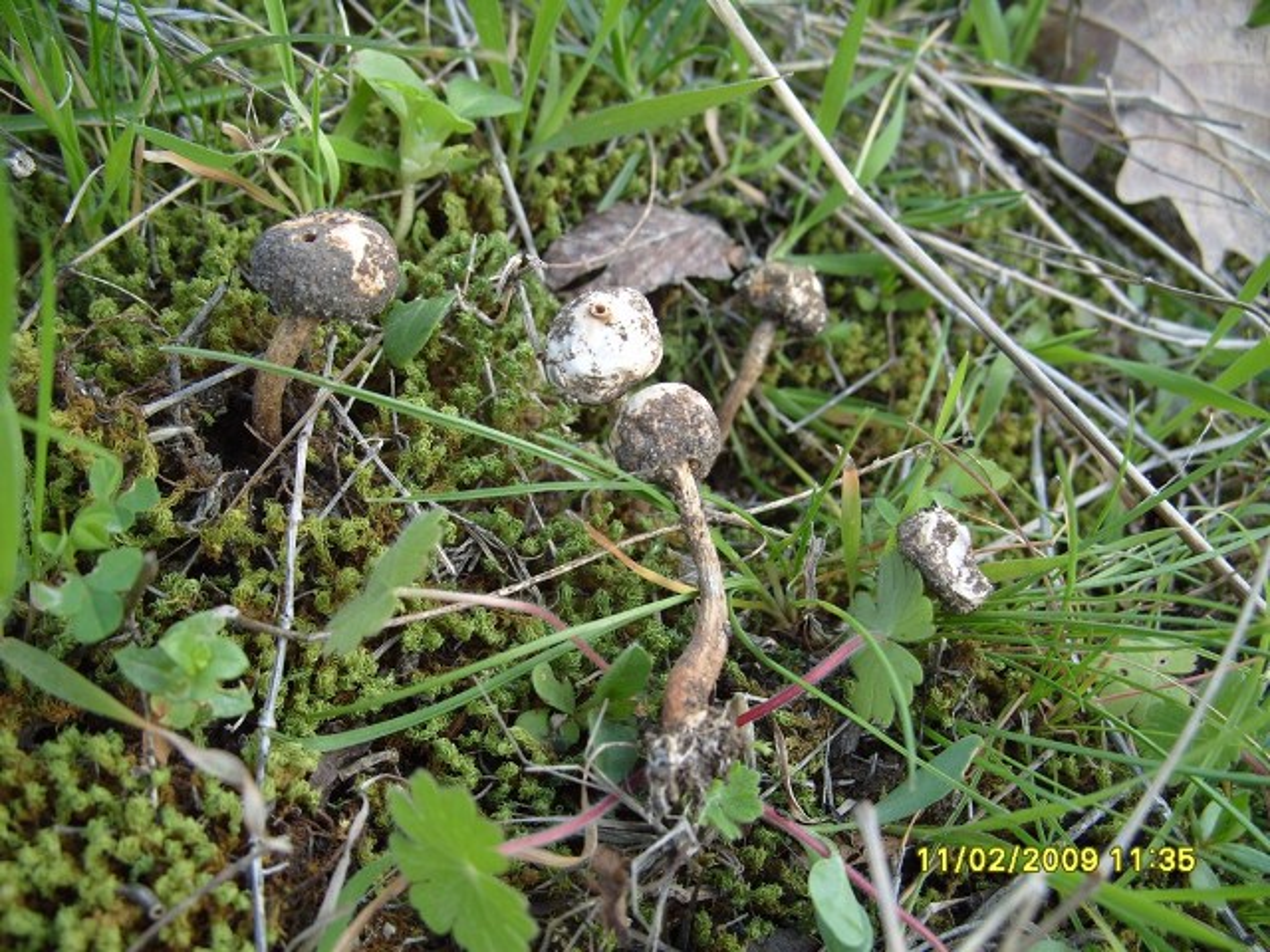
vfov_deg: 40.7
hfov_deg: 52.6
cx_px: 635
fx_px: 1284
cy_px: 476
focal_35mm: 35
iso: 80
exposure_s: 1/125
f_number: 3.4
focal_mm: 7.8
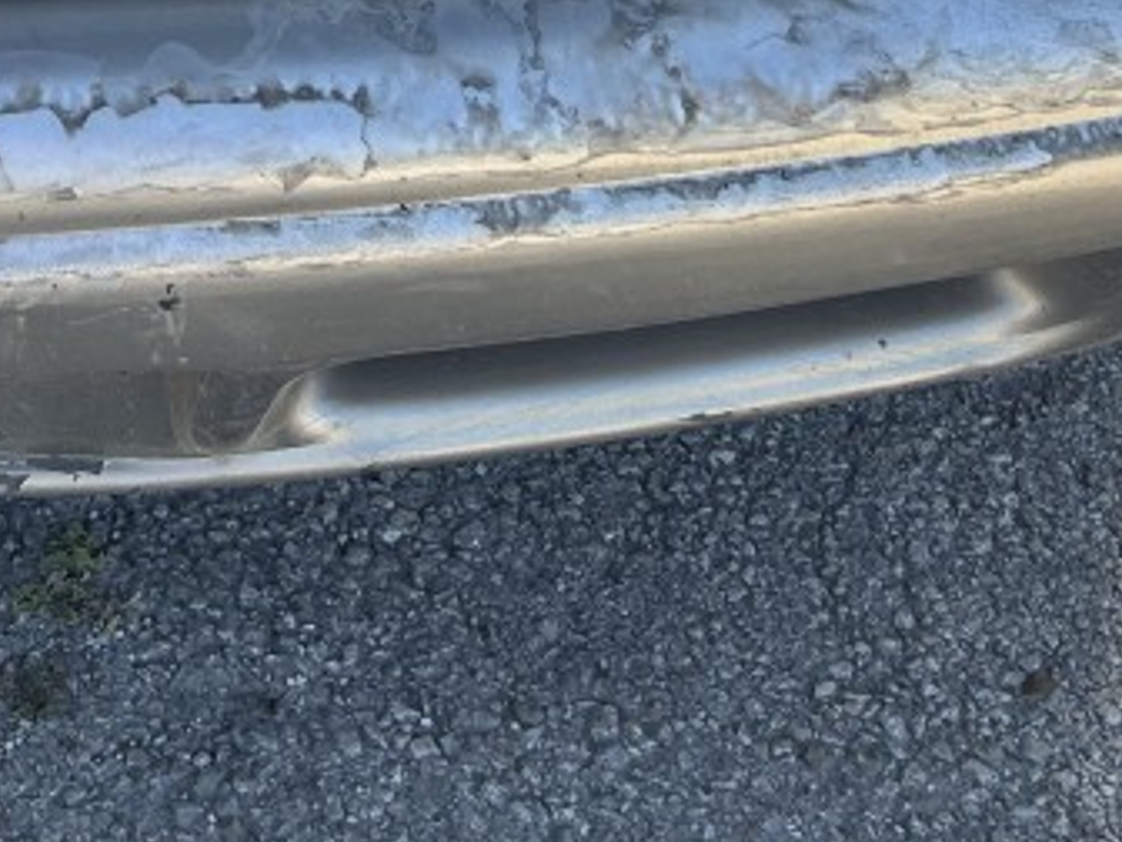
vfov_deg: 13.8
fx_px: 3209
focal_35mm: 99
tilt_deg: -33.8
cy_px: -511
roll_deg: +0.9
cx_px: -97
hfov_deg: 19.1
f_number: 1.5
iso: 50
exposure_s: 1/614
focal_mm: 5.7
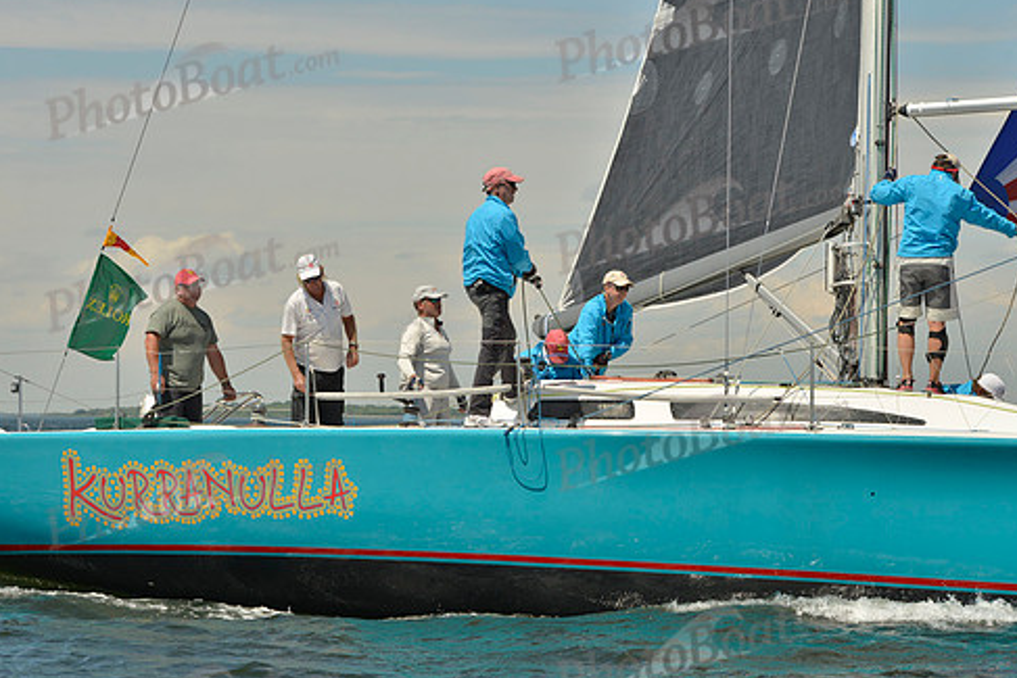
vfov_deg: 10.5
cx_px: 449
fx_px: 3702
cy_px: 358
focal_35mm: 131
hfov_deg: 15.6
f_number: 9
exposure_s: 1/1600
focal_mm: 110
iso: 280
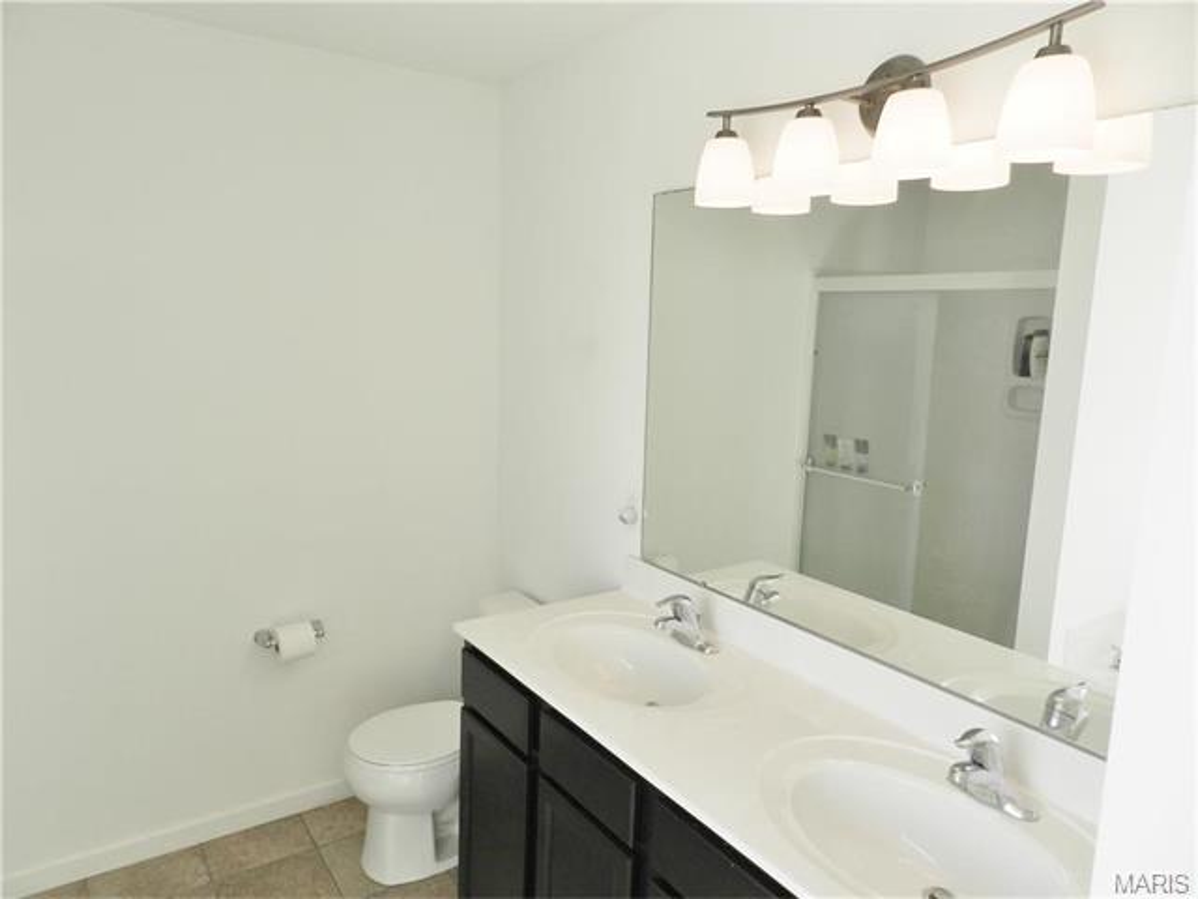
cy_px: 450
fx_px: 796
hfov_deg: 73.9
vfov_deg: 58.9
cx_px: 599
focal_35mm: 23
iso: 160
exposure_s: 1/320
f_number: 3.4
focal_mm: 4
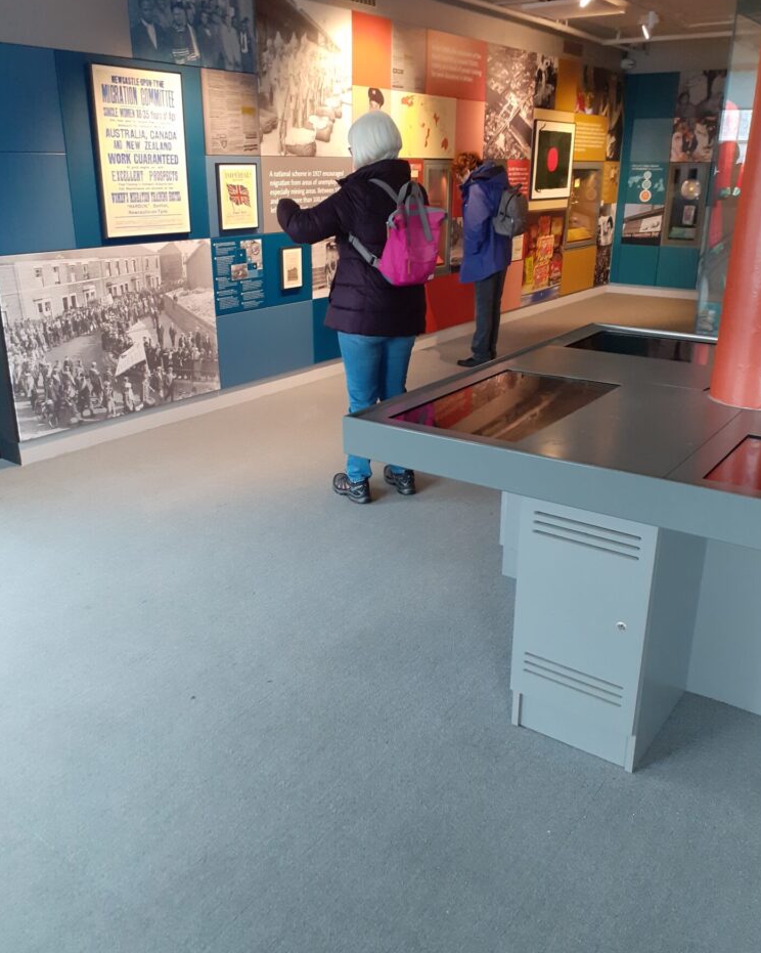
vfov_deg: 60.5
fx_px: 817
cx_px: 391
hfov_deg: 49.9
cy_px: 462
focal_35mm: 29
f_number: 1.9
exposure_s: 1/25
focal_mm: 3.6
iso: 200
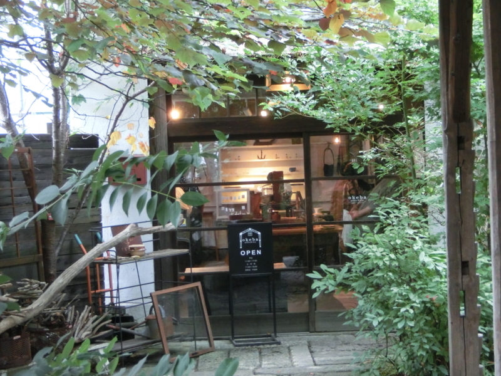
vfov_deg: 18.9
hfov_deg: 25.0
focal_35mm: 78
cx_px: 250
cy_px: 188
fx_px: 1129
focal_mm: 13.79
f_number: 4.9
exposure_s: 1/80
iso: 800
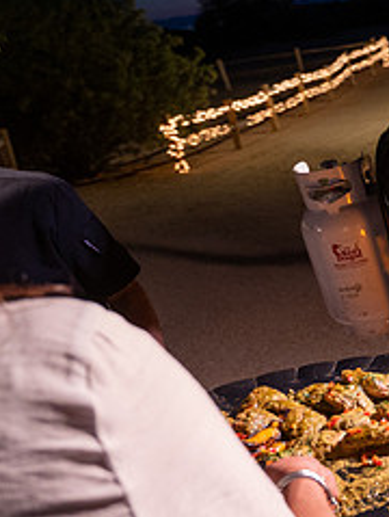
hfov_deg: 19.3
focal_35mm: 64
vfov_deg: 30.0
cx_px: 625
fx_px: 956
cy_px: 346
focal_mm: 27.5
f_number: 4
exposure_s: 1/50
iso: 1600
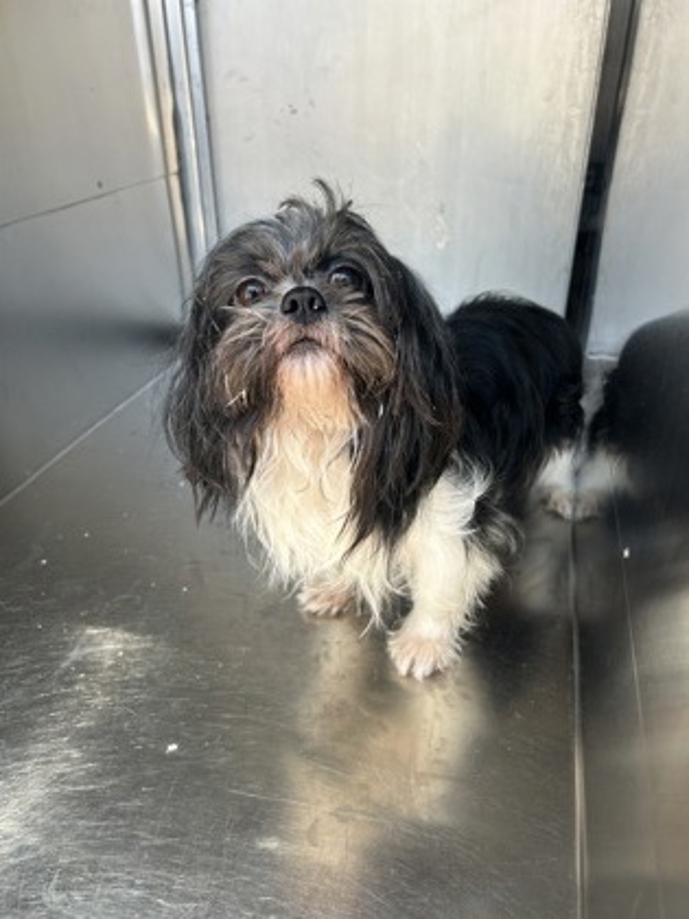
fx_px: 690
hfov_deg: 53.1
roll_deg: -0.2
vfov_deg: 67.3
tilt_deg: -30.3
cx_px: 344
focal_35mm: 26
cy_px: 460
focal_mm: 5.7
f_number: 1.5
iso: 40
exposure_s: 1/121
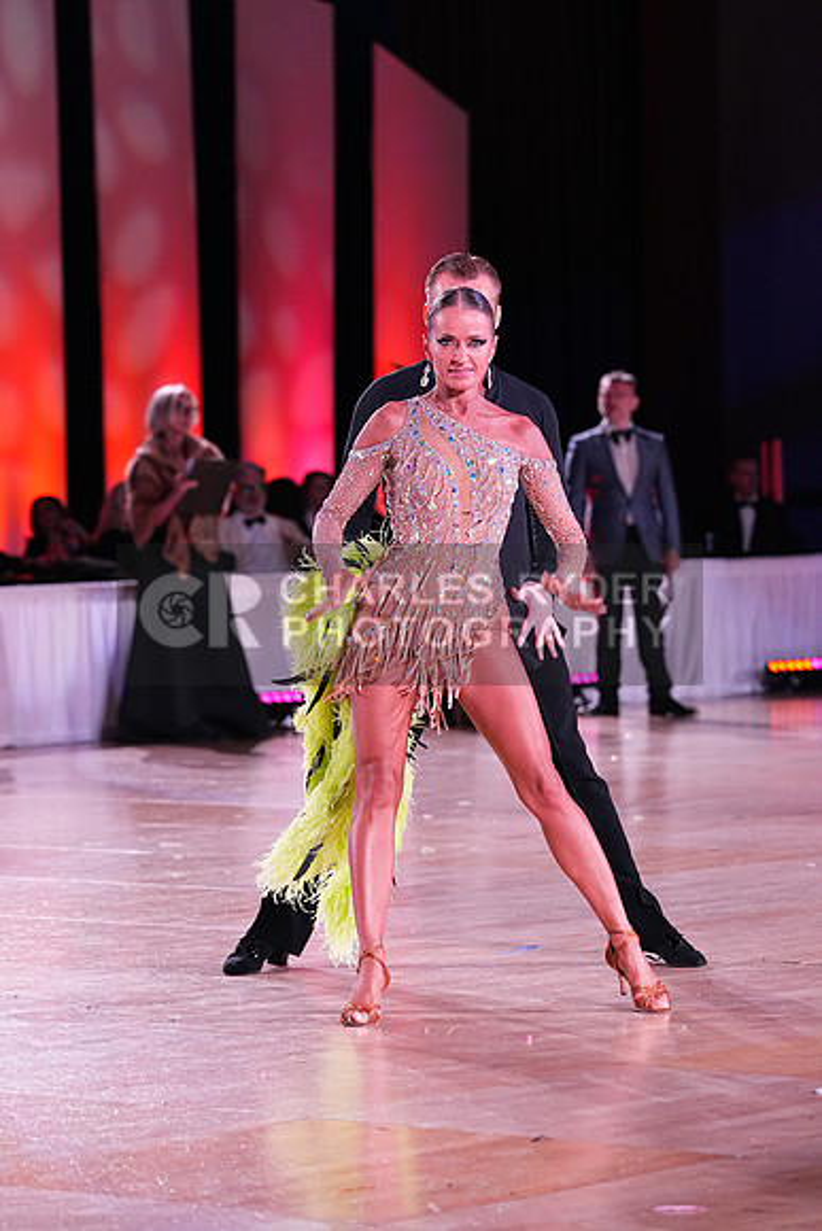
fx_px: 4997
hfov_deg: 9.4
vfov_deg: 14.1
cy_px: 616
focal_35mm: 146
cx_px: 411
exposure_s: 1/320
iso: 4000
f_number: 4.5
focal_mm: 146
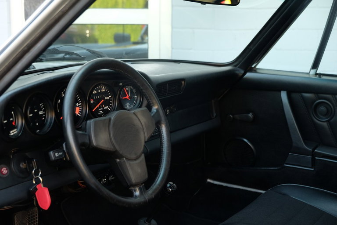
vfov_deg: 24.2
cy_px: 112
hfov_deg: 35.6
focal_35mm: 56
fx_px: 524
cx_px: 168
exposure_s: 1/60
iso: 640
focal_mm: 37.4
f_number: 3.6
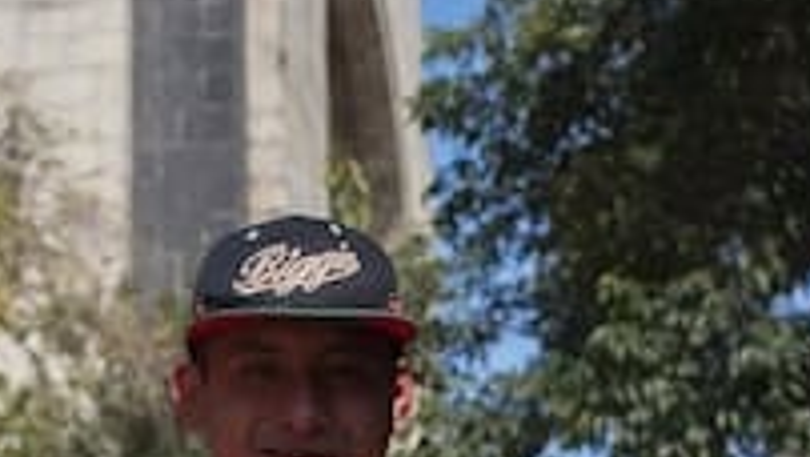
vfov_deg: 9.2
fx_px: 2837
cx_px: -120
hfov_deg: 15.7
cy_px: 206
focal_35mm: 132
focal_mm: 30
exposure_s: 1/4000
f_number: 4
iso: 400
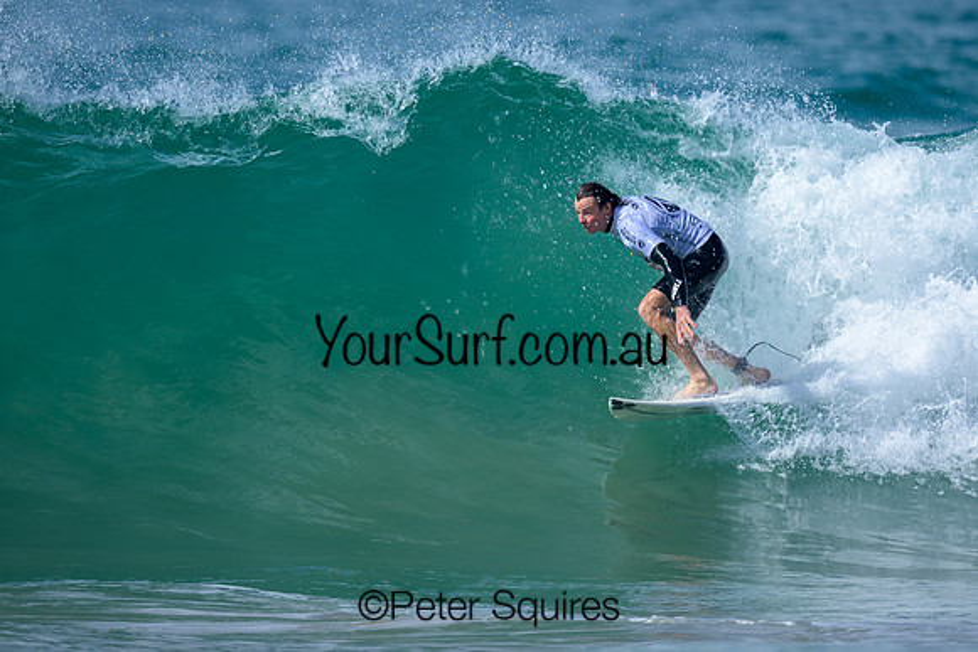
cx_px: 563
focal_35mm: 1100
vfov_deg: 1.3
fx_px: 29884
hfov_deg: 1.9
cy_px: 278
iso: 280
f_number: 6.3
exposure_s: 1/2000
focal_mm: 800
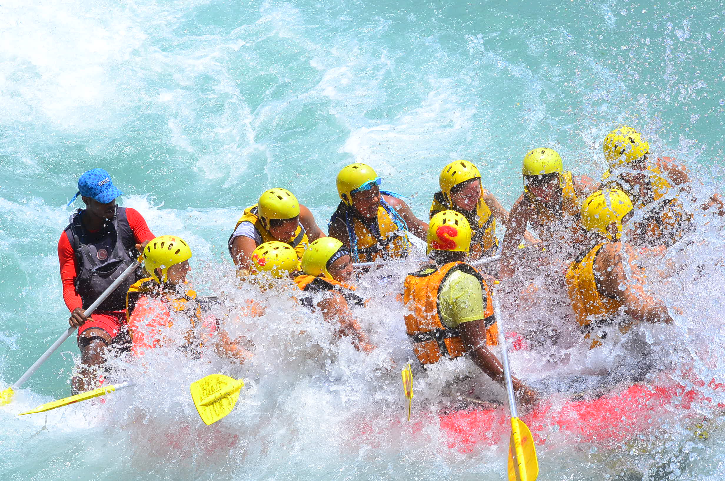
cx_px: 362
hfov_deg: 7.1
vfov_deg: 4.7
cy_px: 240
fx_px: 5878
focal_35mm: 292
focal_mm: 195
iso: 800
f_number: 14
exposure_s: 1/800
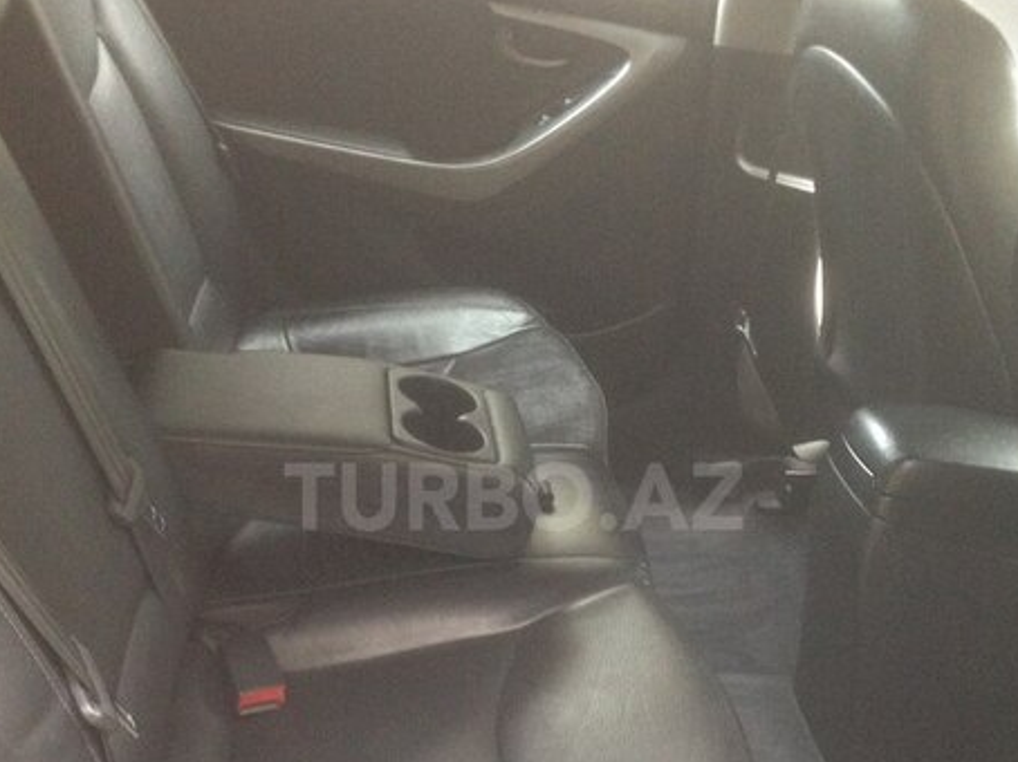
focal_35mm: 48
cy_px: 496
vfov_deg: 30.1
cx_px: 513
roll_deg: -9.5
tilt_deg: -30.9
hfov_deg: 39.7
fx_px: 1411
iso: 320
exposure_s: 1/20
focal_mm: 4.12
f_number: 2.4
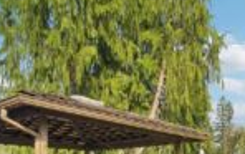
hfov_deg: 40.8
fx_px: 294
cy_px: 195
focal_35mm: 44
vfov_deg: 25.6
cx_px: 232
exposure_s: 1/640
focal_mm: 16
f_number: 8
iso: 1600
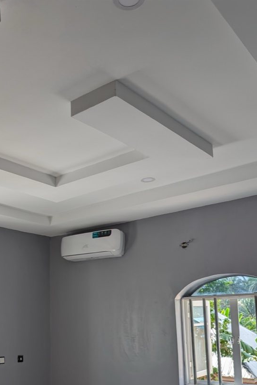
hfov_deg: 35.4
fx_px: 397
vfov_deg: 50.1
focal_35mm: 37
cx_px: 76
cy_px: 282
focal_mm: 6.9
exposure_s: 1/255
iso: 24
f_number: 1.68
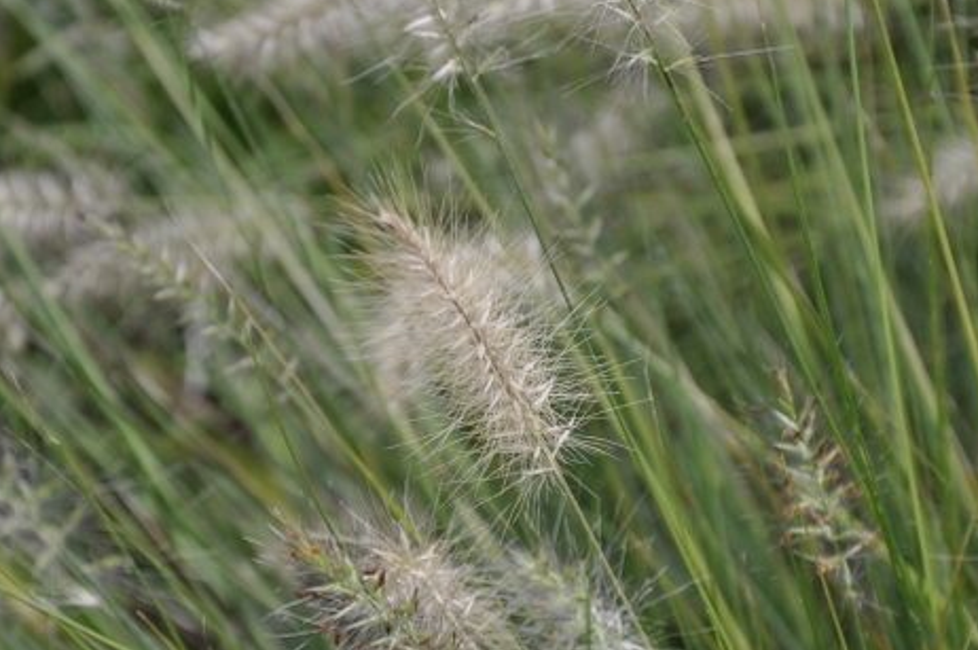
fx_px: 7405
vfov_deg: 5.0
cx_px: 489
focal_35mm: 273
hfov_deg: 7.6
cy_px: 417
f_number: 5.6
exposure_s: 1/125
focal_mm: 105
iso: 200
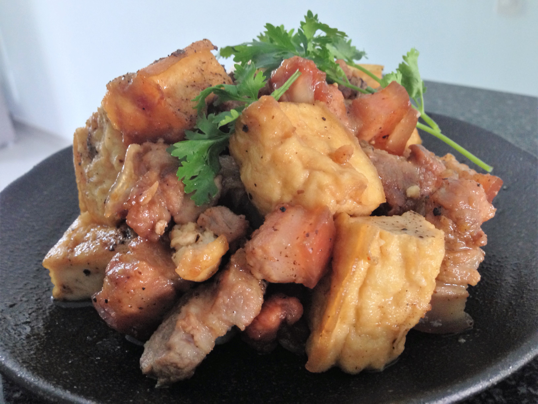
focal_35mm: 33
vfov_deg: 42.9
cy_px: 202
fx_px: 513
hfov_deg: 55.4
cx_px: 269
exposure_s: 1/20
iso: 250
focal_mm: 4.12
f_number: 2.4
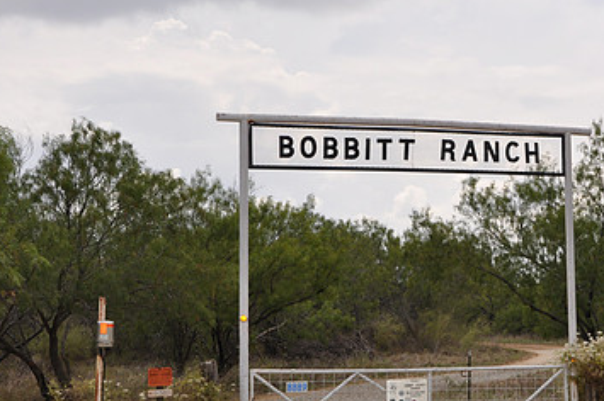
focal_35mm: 93
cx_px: 427
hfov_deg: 21.8
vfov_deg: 14.7
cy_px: 186
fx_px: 1559
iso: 200
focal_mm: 38
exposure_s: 1/200
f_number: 8
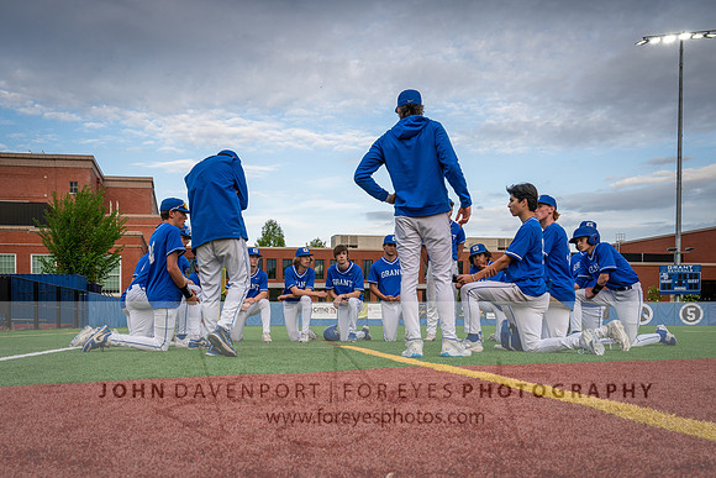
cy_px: 332
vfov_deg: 38.7
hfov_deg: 56.0
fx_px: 668
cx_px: 289
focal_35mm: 34
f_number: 8
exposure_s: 1/320
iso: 450
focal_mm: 24
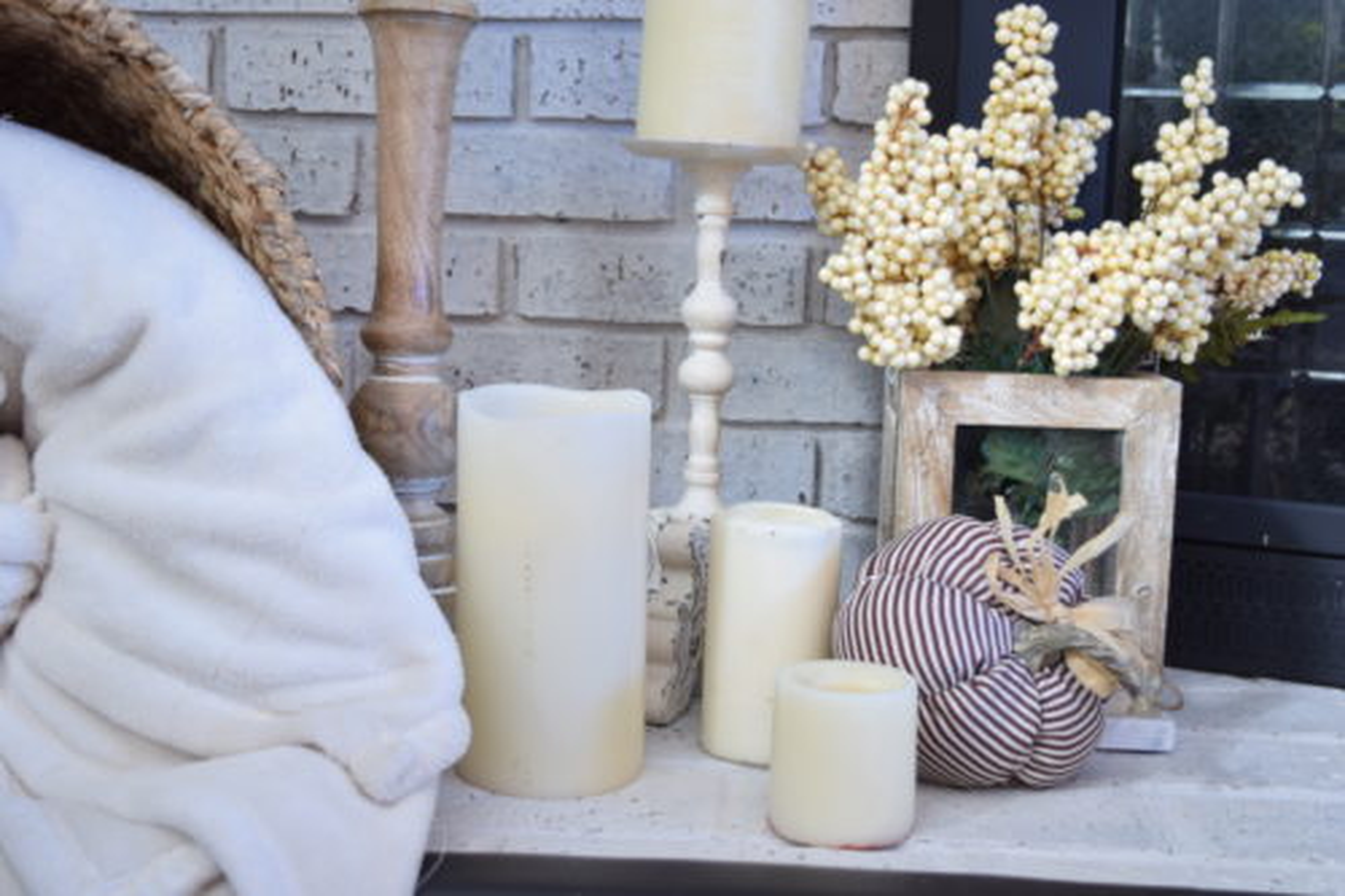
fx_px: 1793
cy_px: 448
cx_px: 672
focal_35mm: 48
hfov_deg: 41.1
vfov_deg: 28.1
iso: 100
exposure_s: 5
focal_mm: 32
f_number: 4.5
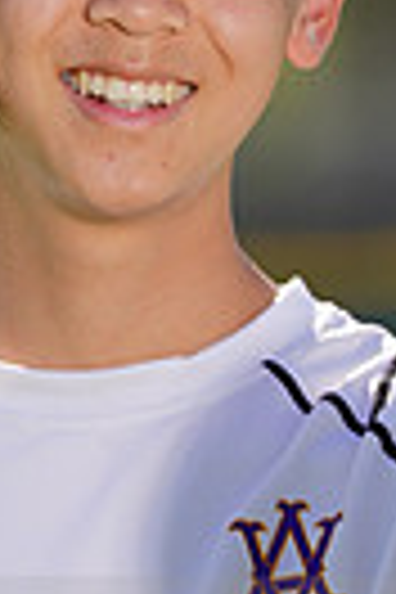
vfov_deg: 1.5
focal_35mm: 1341
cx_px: 133
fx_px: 22125
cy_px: 639
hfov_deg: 1.0
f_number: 7.1
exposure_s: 1/200
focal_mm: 306
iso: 64
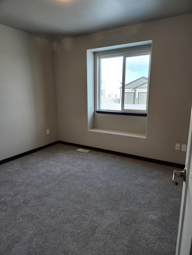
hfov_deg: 58.9
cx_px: 96
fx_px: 170
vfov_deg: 73.9
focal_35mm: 23
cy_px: 128
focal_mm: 5.4
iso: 100
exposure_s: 1/180
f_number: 1.8
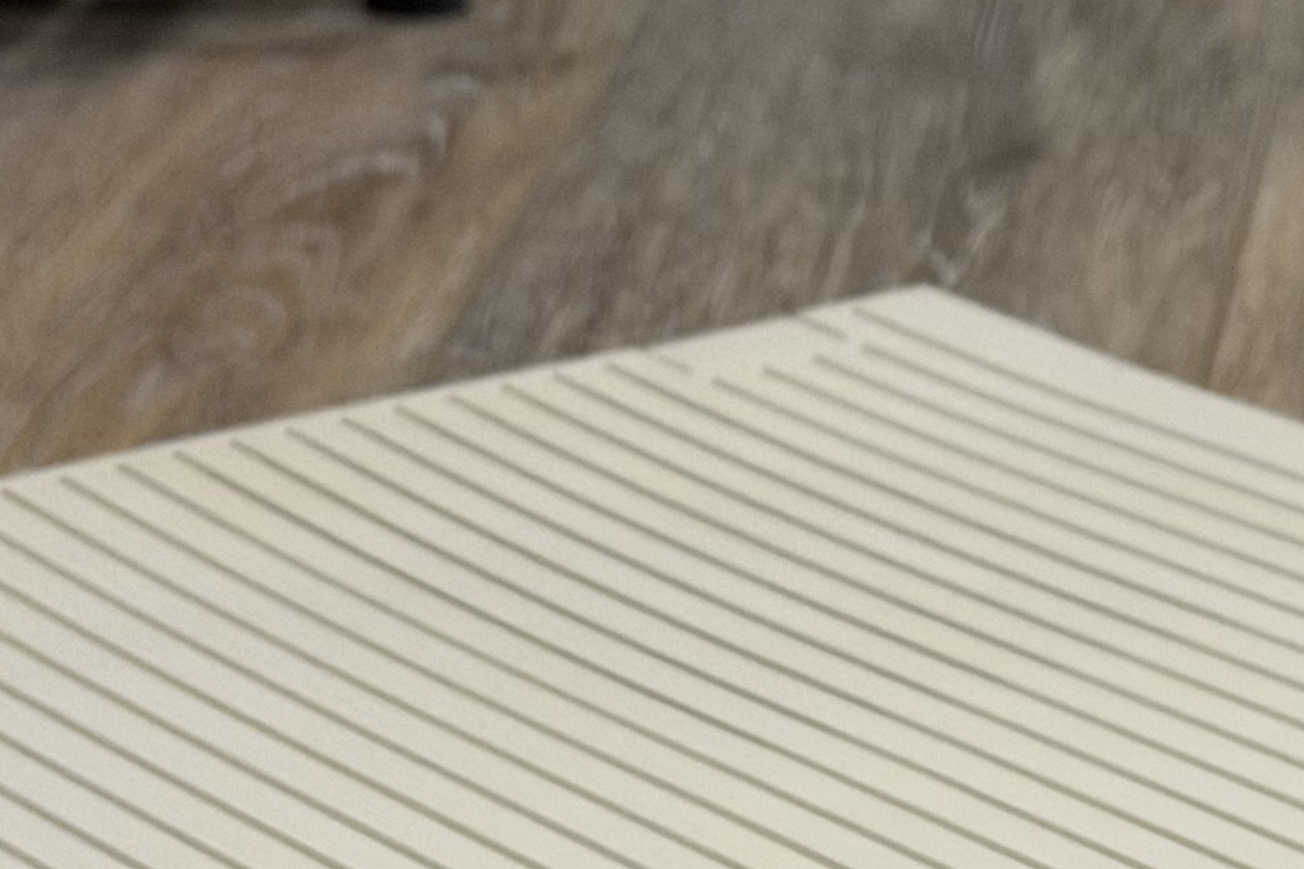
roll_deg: -1.2
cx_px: 976
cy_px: 1367
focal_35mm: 155
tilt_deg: -27.9
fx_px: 5614
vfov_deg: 8.6
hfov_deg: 13.2
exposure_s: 1/60
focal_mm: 6.76
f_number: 1.78
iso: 250
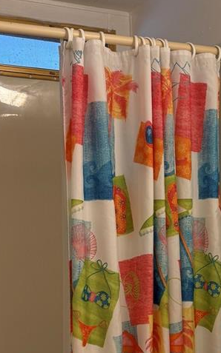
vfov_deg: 30.9
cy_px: 297
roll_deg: +0.4
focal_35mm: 64
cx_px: 228
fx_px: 617
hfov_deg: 19.6
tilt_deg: -7.3
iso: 100
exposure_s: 1/120
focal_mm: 6.76
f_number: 1.78
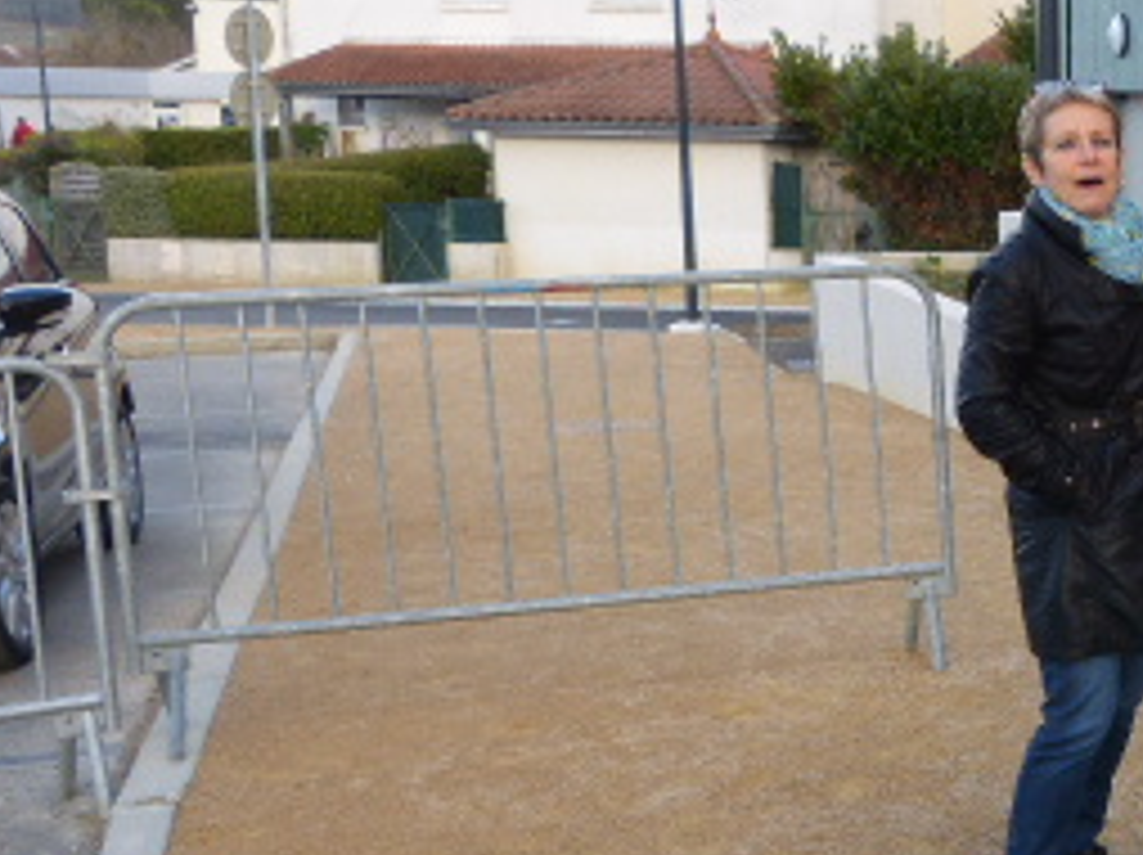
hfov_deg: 27.1
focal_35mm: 63
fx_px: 2078
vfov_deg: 23.2
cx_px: 1377
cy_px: 490
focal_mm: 4.5
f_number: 4
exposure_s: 1/125
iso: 100
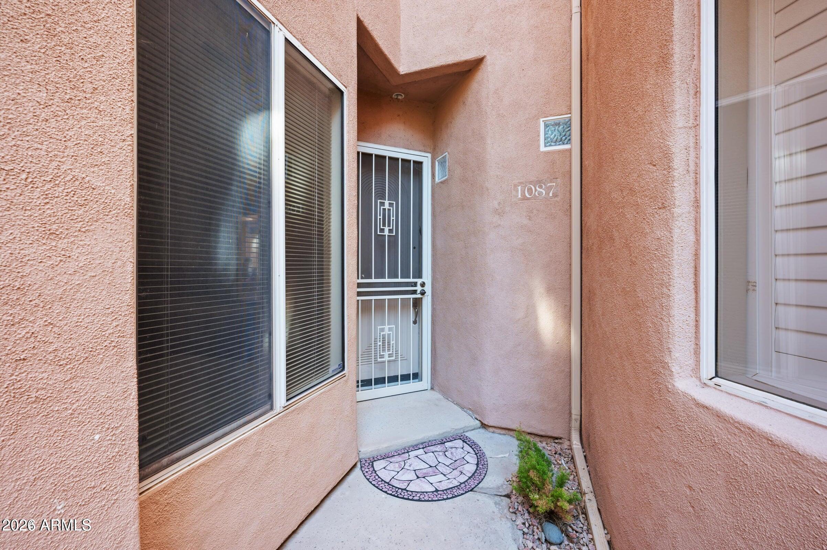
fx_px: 321
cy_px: 275
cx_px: 414
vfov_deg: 81.1
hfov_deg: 104.3
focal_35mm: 14
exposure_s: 1/8
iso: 320
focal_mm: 14
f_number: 9
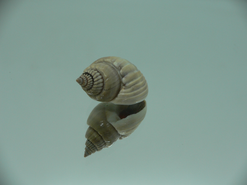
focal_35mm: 35
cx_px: 124
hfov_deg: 52.6
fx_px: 250
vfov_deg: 40.7
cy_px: 92
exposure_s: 1/60
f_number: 2.8
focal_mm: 4.6
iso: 80
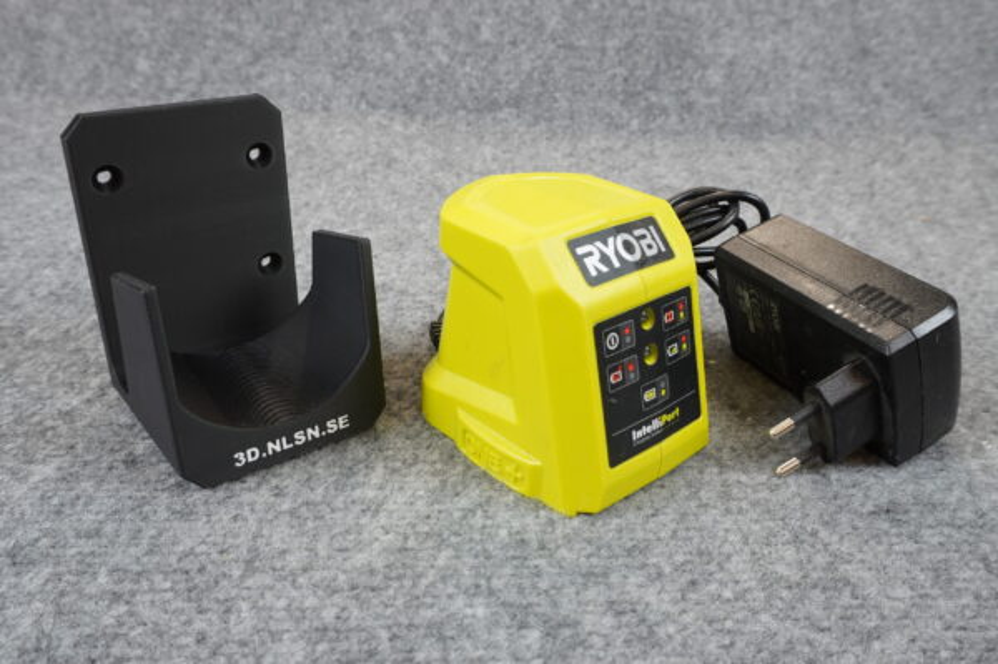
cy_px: 332
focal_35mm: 32
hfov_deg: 59.5
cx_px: 499
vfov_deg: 41.6
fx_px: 873
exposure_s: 1/6
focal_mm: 21
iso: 100
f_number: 8
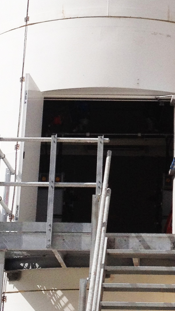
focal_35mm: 132
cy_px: 28
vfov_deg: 16.0
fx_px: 1090
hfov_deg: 9.1
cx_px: 161
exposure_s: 1/3953
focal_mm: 4.28
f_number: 2.4
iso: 50
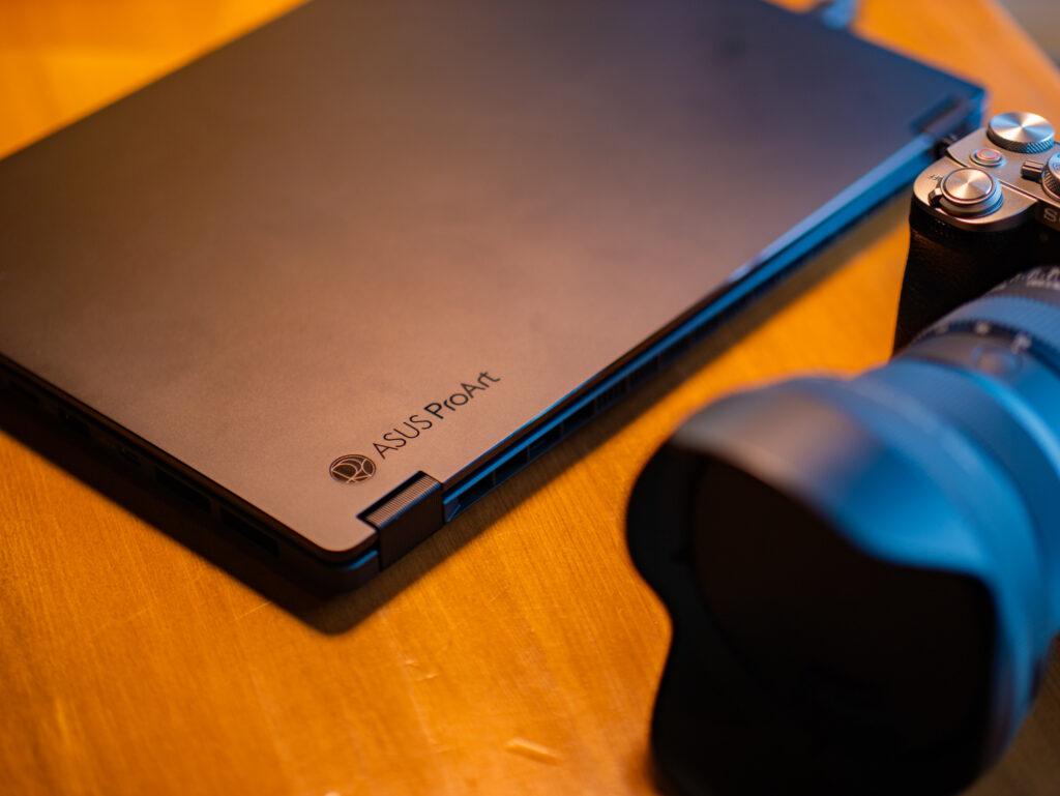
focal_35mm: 86
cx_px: 530
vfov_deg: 17.2
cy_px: 398
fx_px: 2635
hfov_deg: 22.7
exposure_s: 1/60
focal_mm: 43
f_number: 1.2
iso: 125
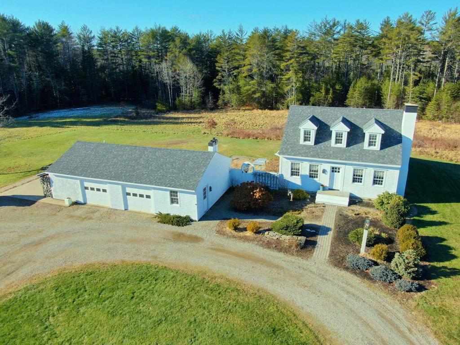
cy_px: 172
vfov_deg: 56.8
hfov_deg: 71.6
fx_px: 319
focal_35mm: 24
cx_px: 230
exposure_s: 1/320
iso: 100
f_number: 2.8
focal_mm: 4.39
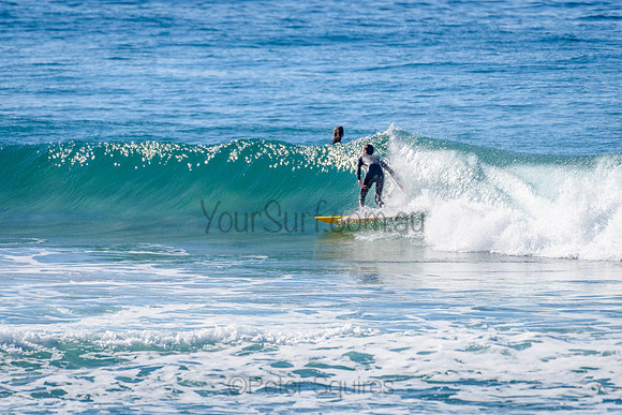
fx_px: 10598
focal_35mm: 613
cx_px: 271
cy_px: 202
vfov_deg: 2.2
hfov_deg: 3.4
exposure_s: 1/2000
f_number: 5.6
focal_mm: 500
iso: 140
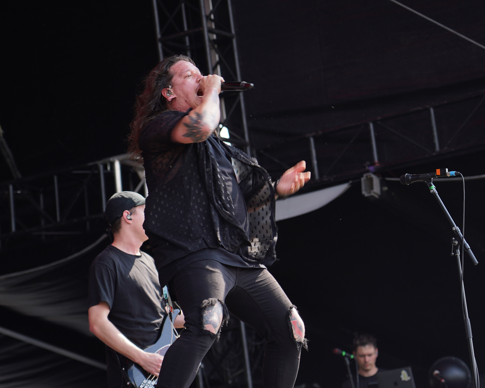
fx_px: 2469
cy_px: 232
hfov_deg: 11.2
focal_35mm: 172
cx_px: 240
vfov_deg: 9.0
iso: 100
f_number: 4.5
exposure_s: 1/250
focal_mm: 105
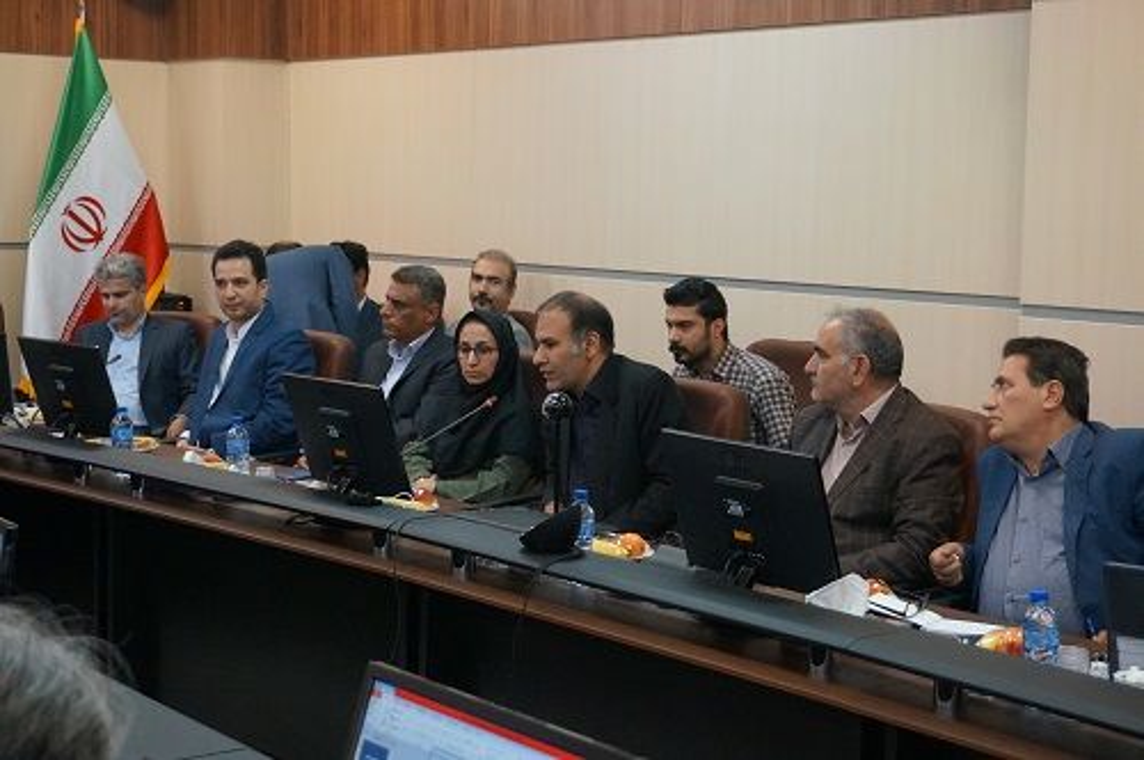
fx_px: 1904
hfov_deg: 33.4
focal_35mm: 60
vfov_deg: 22.6
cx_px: 572
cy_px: 380
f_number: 5.6
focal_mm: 40
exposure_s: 1/80
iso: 3200
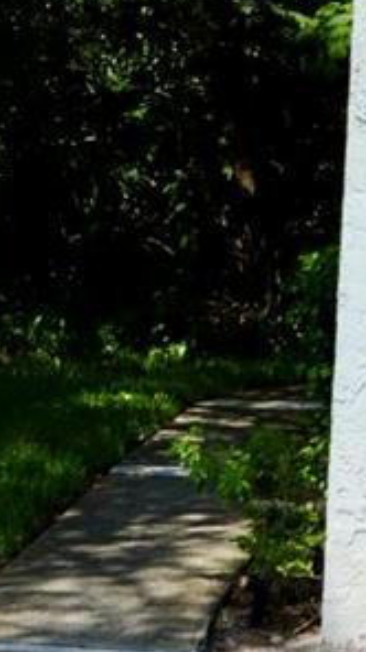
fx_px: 2058
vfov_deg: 16.9
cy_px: -207
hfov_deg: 9.5
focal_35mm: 119
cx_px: 720
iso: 100
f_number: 10
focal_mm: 28
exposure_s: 1/160
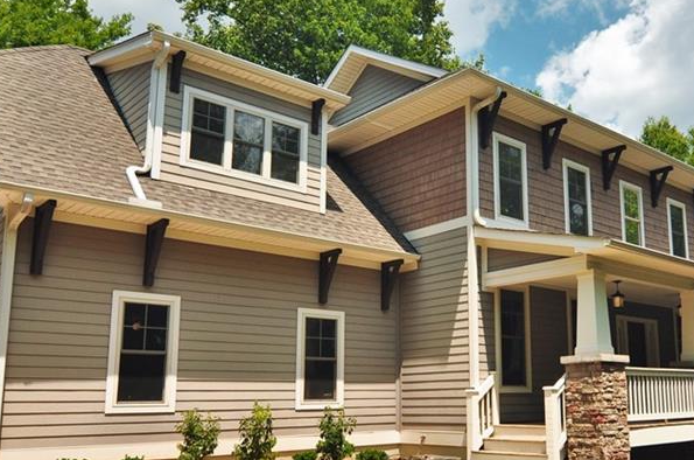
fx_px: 596
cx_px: 413
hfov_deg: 59.9
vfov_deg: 41.9
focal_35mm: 31
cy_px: 278
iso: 400
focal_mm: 12
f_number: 4
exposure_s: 1/1600
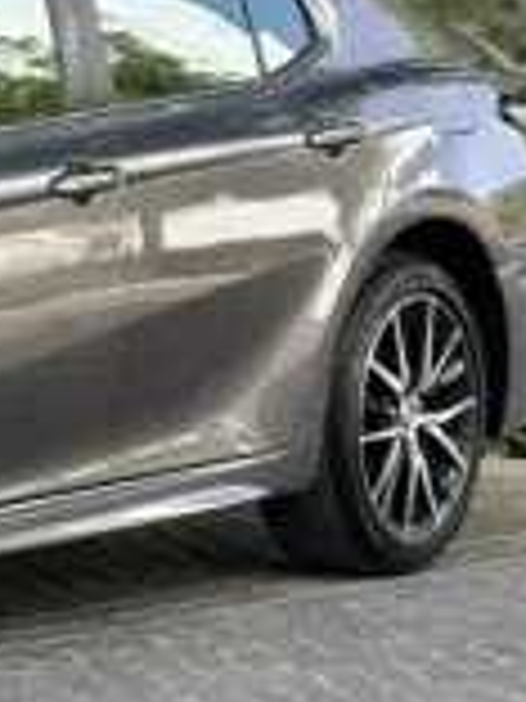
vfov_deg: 6.3
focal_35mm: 315
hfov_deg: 4.7
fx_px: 6382
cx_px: -432
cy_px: 171
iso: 20
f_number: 2.8
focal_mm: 9
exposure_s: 1/121
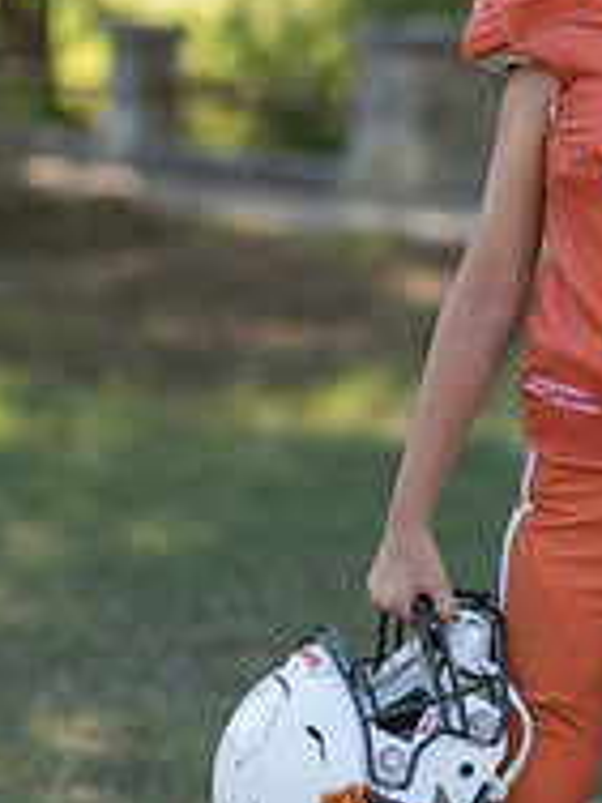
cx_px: 752
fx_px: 4035
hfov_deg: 8.4
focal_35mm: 174
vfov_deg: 11.4
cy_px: 445
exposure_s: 1/1250
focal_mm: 50
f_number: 1.2
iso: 100
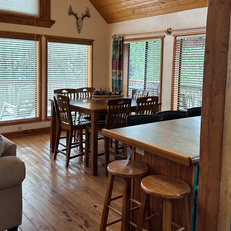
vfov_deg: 44.5
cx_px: 107
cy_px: 86
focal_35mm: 37
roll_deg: -1.3
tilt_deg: -4.5
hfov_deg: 44.9
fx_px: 279
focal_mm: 6.86
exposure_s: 1/120
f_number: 1.78
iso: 100
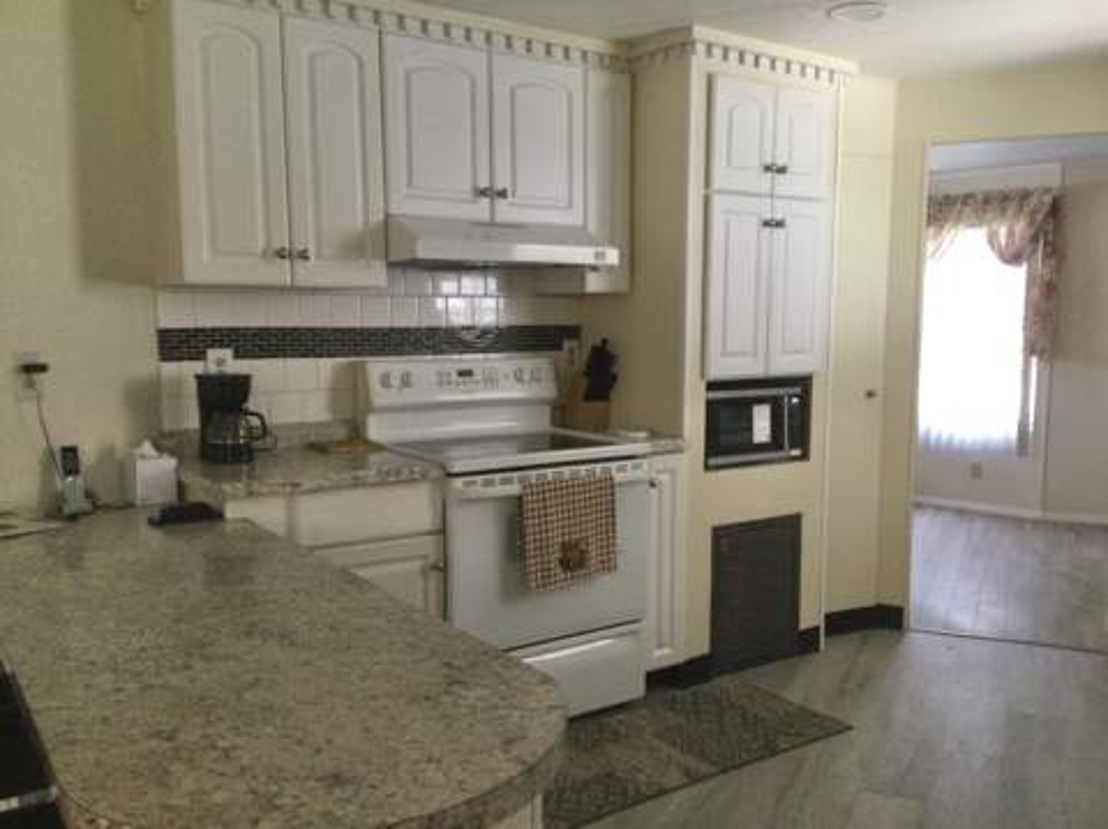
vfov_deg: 45.4
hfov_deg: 58.4
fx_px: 991
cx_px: 554
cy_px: 414
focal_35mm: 31
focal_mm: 3.3
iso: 125
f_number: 2.4
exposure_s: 1/30
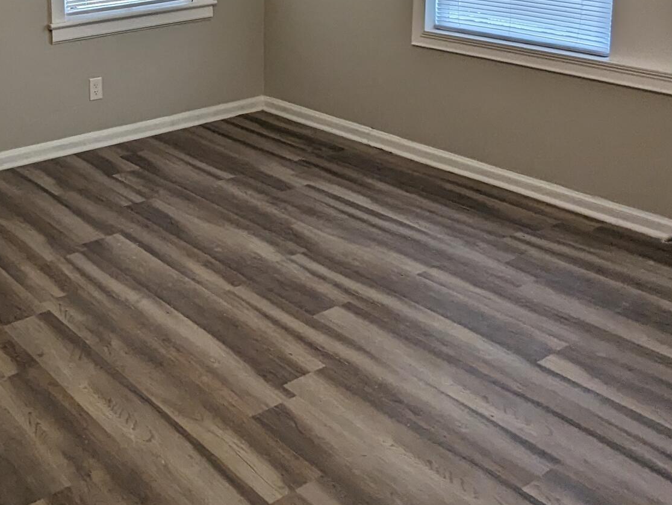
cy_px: 8
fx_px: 836
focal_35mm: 43
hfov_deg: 41.9
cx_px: 138
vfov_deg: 31.3
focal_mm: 2.35
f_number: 2.2
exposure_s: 1/140
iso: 108
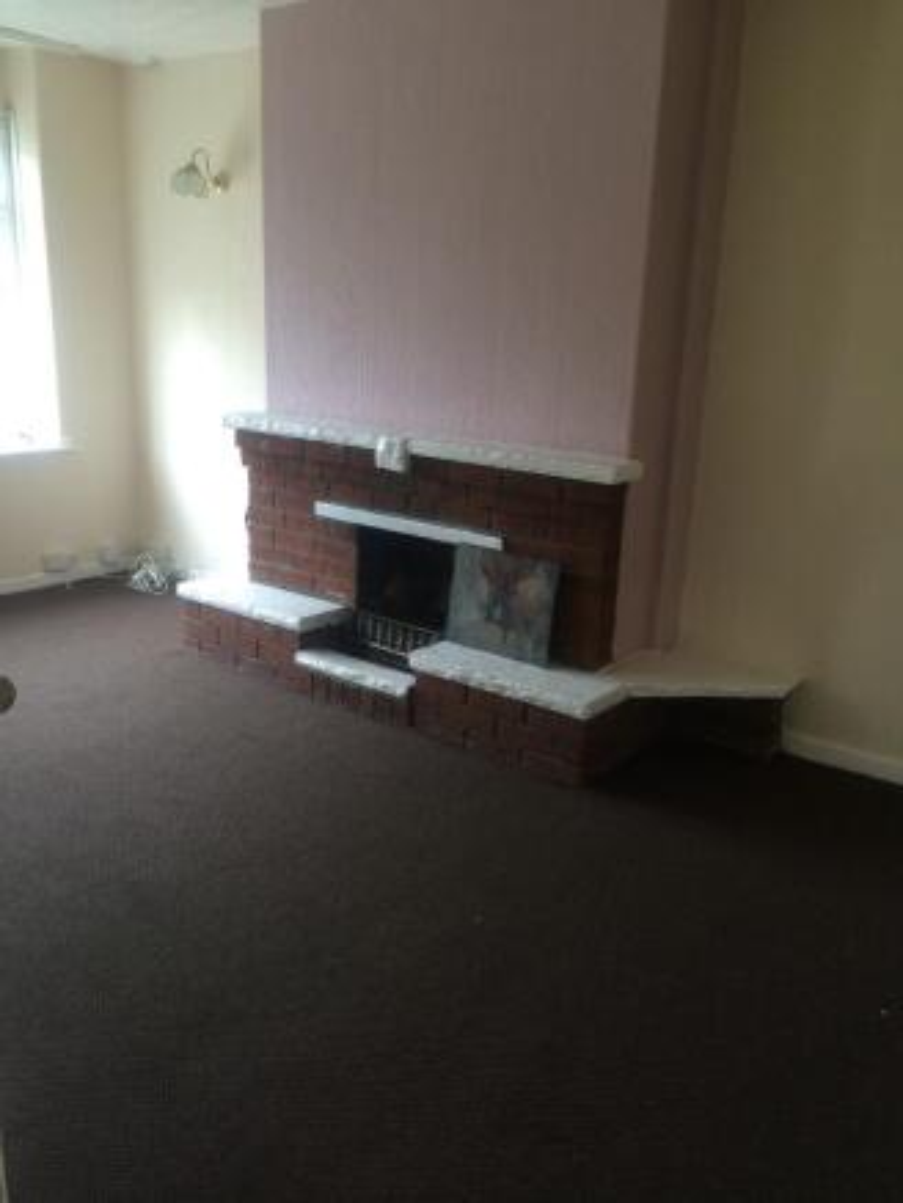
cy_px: 602
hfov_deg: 48.2
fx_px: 1008
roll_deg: -1.3
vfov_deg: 61.6
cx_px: 452
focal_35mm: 29
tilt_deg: -17.6
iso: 80
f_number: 2.2
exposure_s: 1/30
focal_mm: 4.15
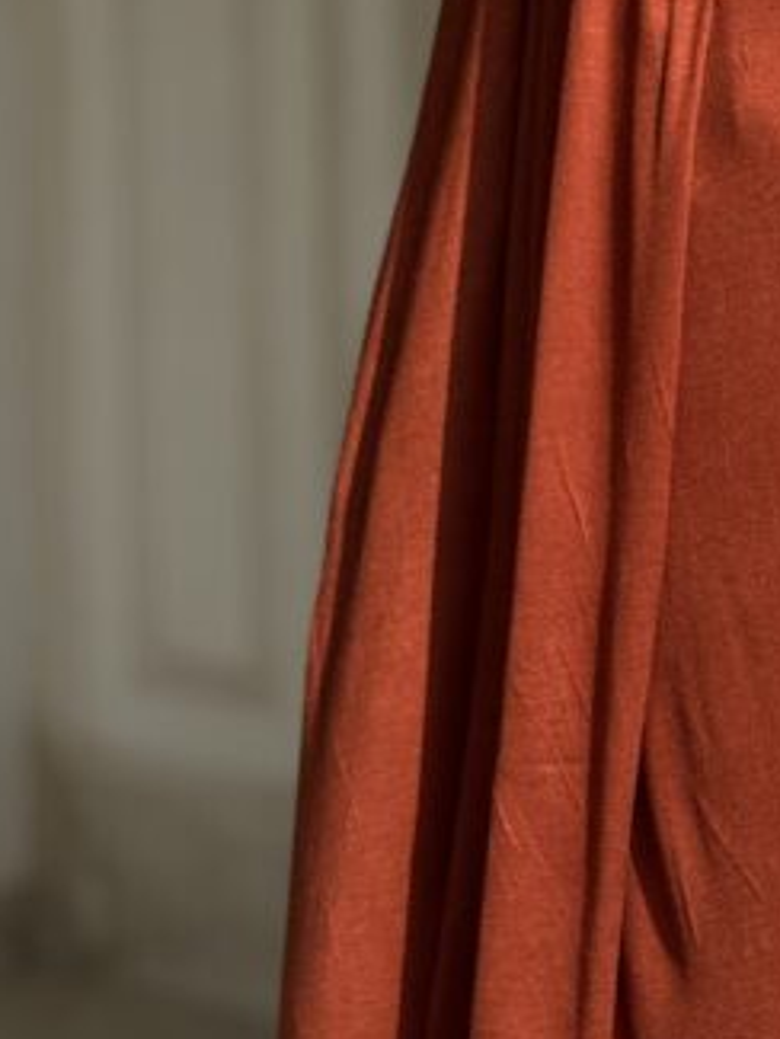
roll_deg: +0.6
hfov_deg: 12.3
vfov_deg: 16.4
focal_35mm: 118
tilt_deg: -3.2
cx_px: 940
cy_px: 83
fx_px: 3543
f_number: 1.78
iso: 64
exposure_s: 1/3817
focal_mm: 6.76
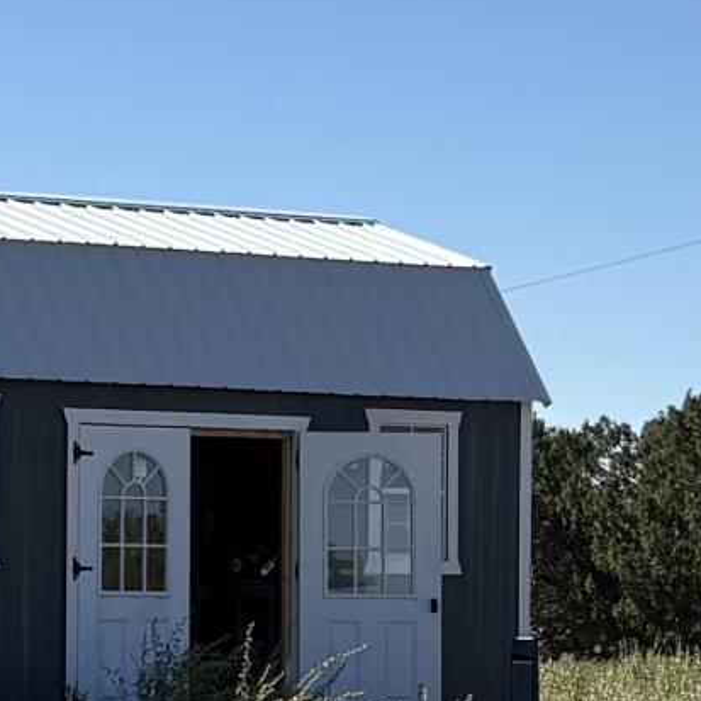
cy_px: 499
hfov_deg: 9.4
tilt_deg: -1.2
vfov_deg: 10.5
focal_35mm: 167
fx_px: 3826
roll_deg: -0.8
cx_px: -947
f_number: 1.6
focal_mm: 5.96
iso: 50
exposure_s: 1/4329
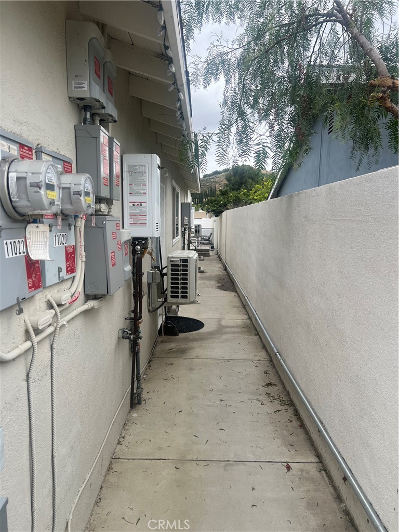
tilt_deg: -6.1
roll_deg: +0.1
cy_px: 266
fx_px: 400
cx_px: 200
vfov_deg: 67.3
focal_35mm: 26
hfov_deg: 53.1
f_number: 1.5
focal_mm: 5.7
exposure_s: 1/2404
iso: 50
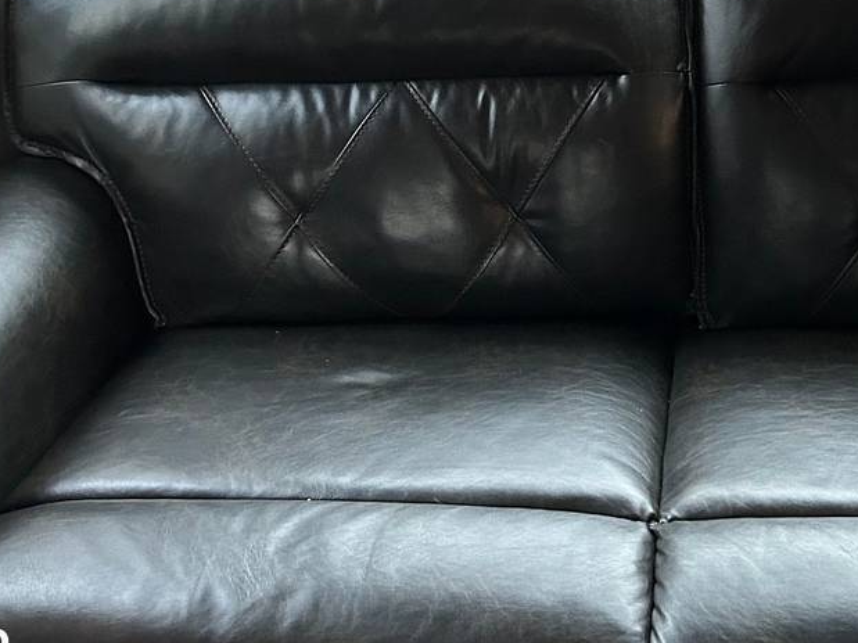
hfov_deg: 44.0
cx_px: 592
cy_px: 211
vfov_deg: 34.0
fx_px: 1041
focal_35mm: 42
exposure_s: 1/60
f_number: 1.5
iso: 250
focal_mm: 5.7
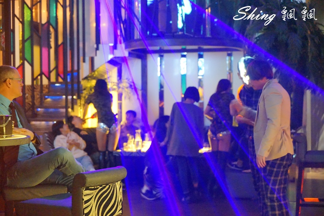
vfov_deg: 19.4
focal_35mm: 70
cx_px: 162
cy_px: 108
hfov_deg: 28.8
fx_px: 630
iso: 8000
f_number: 4
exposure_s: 1/15
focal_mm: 70
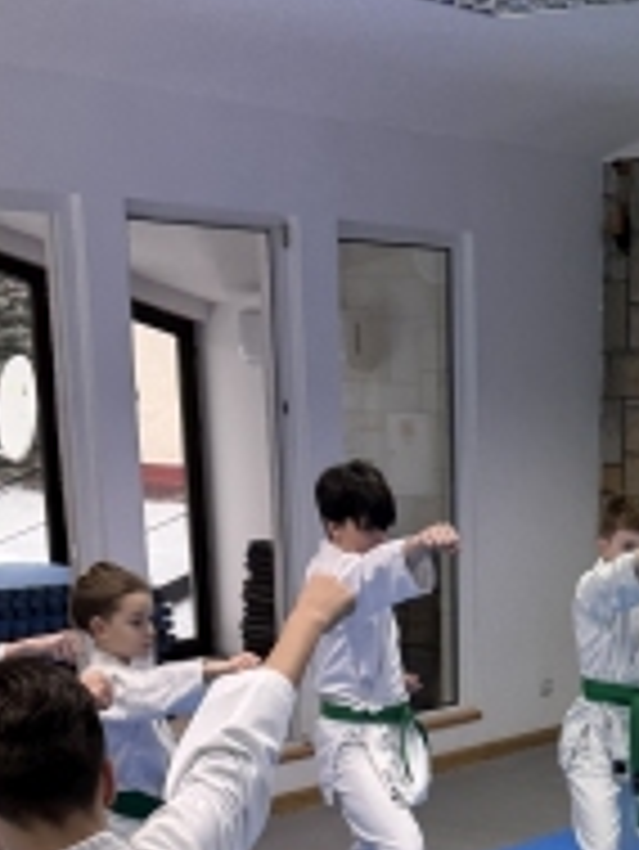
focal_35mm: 76
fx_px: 1868
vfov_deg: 24.1
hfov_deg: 18.9
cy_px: 908
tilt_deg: -14.5
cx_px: 639
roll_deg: -2.4
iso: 80
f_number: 1.78
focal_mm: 6.76
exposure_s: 1/100
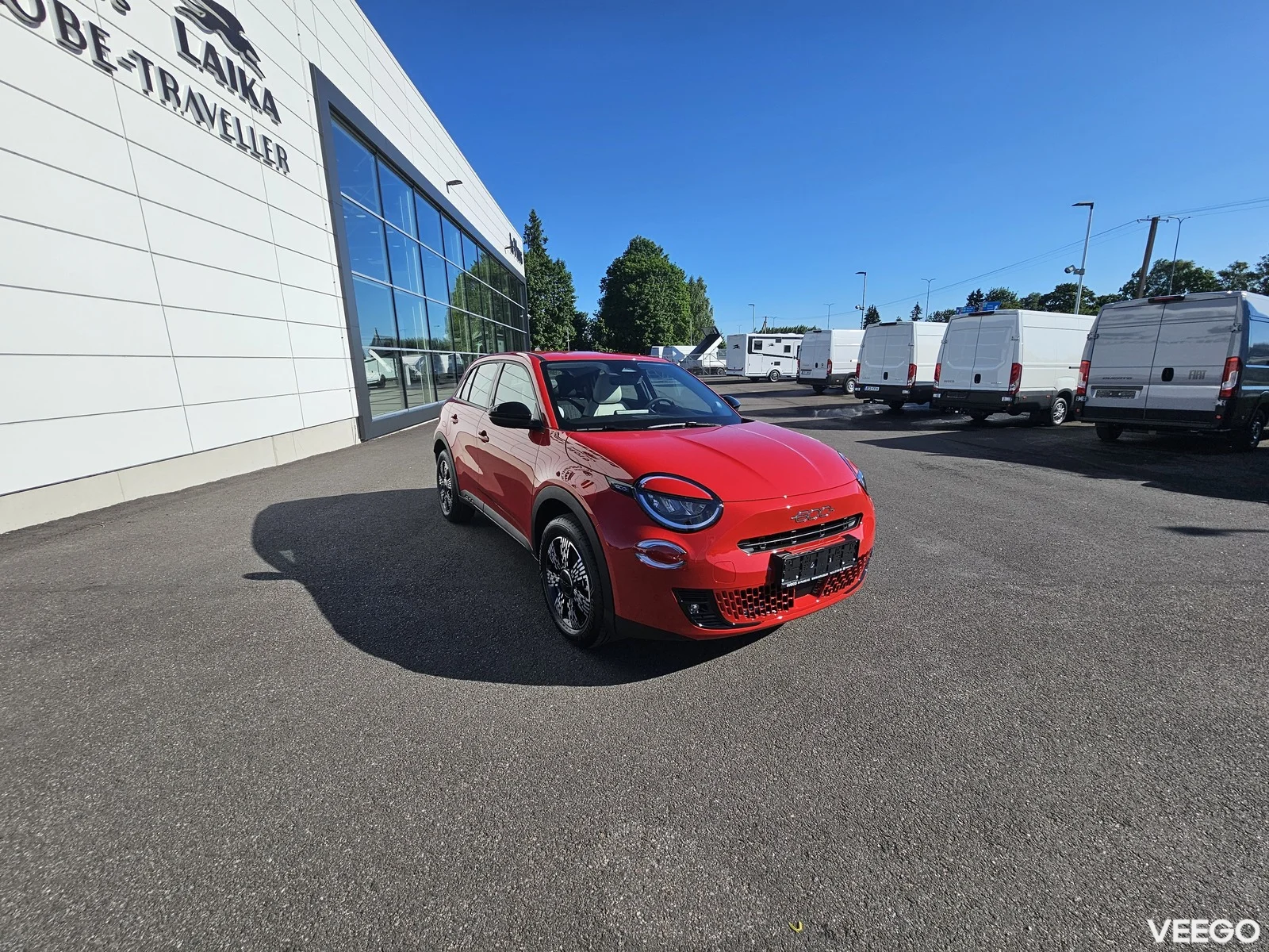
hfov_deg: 106.2
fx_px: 477
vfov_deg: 89.9
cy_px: 476
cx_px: 634
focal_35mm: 13
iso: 50
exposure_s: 1/3134
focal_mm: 2.2
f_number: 2.2
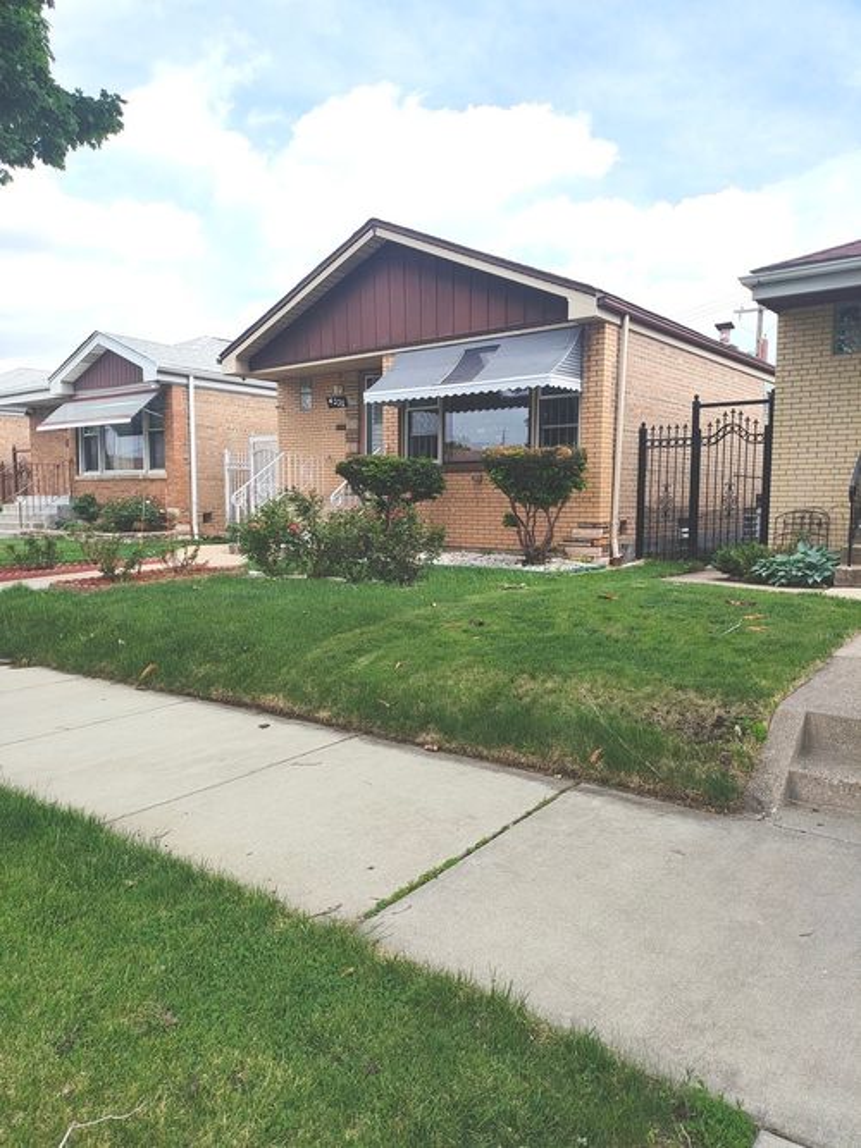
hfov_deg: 54.9
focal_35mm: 25
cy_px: 574
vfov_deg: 69.4
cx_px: 430
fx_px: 829
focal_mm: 4.71
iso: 100
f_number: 1.7
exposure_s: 1/1910
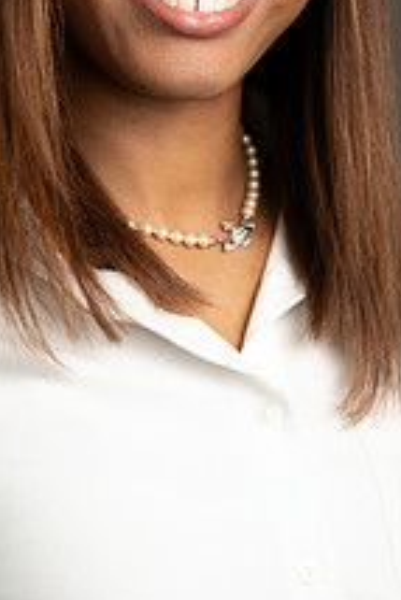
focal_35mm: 206
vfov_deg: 10.0
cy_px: 121
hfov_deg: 6.7
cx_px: 171
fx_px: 3436
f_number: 2.8
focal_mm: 98
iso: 320
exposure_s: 1/200
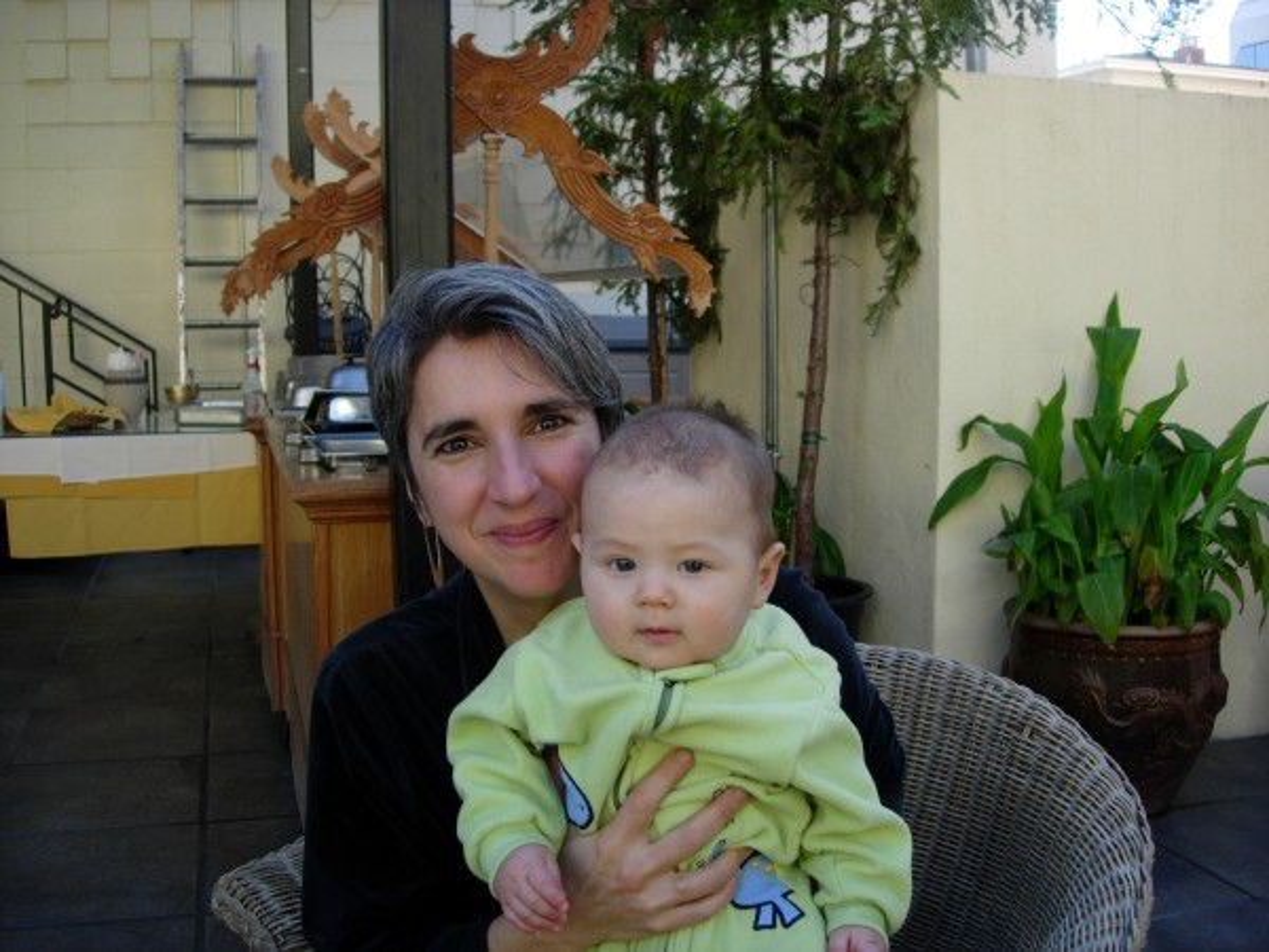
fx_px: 1393
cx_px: 634
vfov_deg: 37.7
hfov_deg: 49.0
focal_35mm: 38
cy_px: 476
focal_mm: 7.8
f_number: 2.8
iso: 64
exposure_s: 1/304
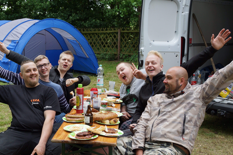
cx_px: 78
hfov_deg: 35.3
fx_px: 362
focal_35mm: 56
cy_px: 95
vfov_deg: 24.1
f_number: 4
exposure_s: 1/60
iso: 100
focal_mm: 24
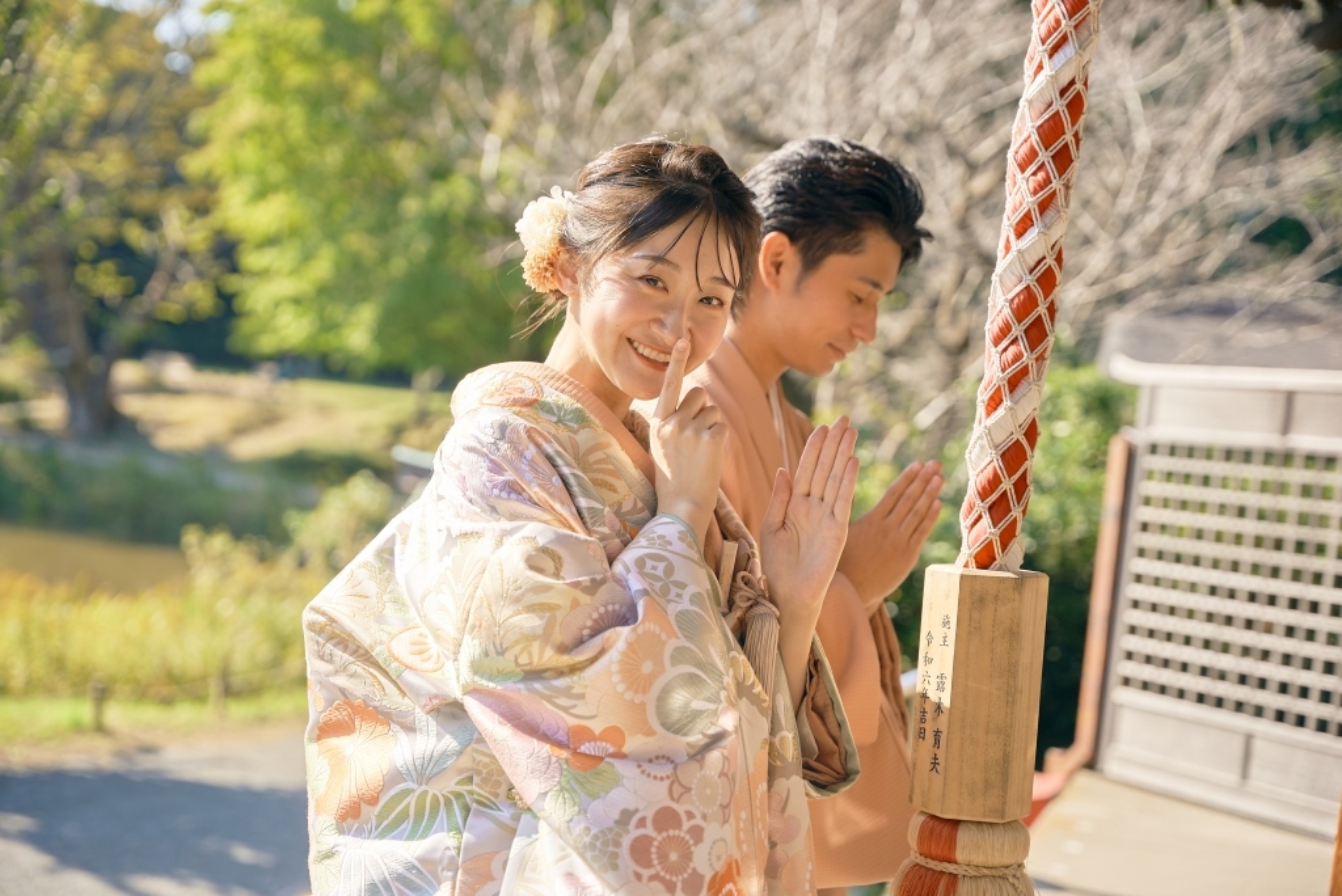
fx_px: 2070
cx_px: 671
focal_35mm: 56
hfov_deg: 35.9
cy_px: 448
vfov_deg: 24.4
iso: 100
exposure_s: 1/2000
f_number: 2.8
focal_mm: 55.5
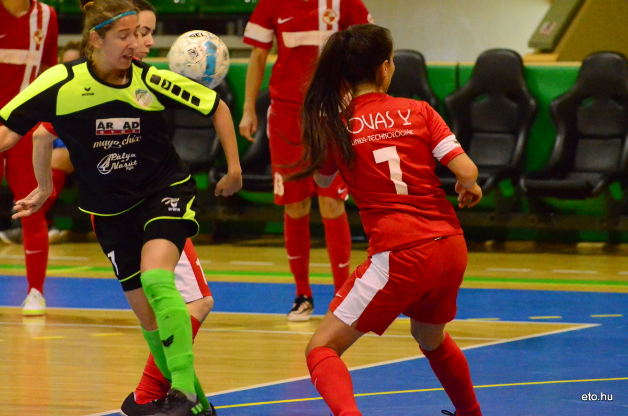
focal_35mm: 300
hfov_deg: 6.9
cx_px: 314
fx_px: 5223
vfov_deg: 4.6
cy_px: 208
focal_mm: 200
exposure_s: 1/400
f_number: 5.6
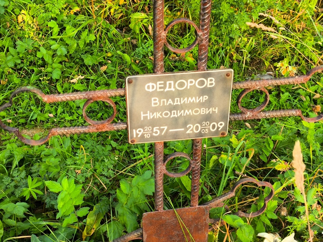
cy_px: 121
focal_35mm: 50
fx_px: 467
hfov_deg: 38.2
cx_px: 162
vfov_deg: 29.1
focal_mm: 4.71
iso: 50
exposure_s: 1/136
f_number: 1.7
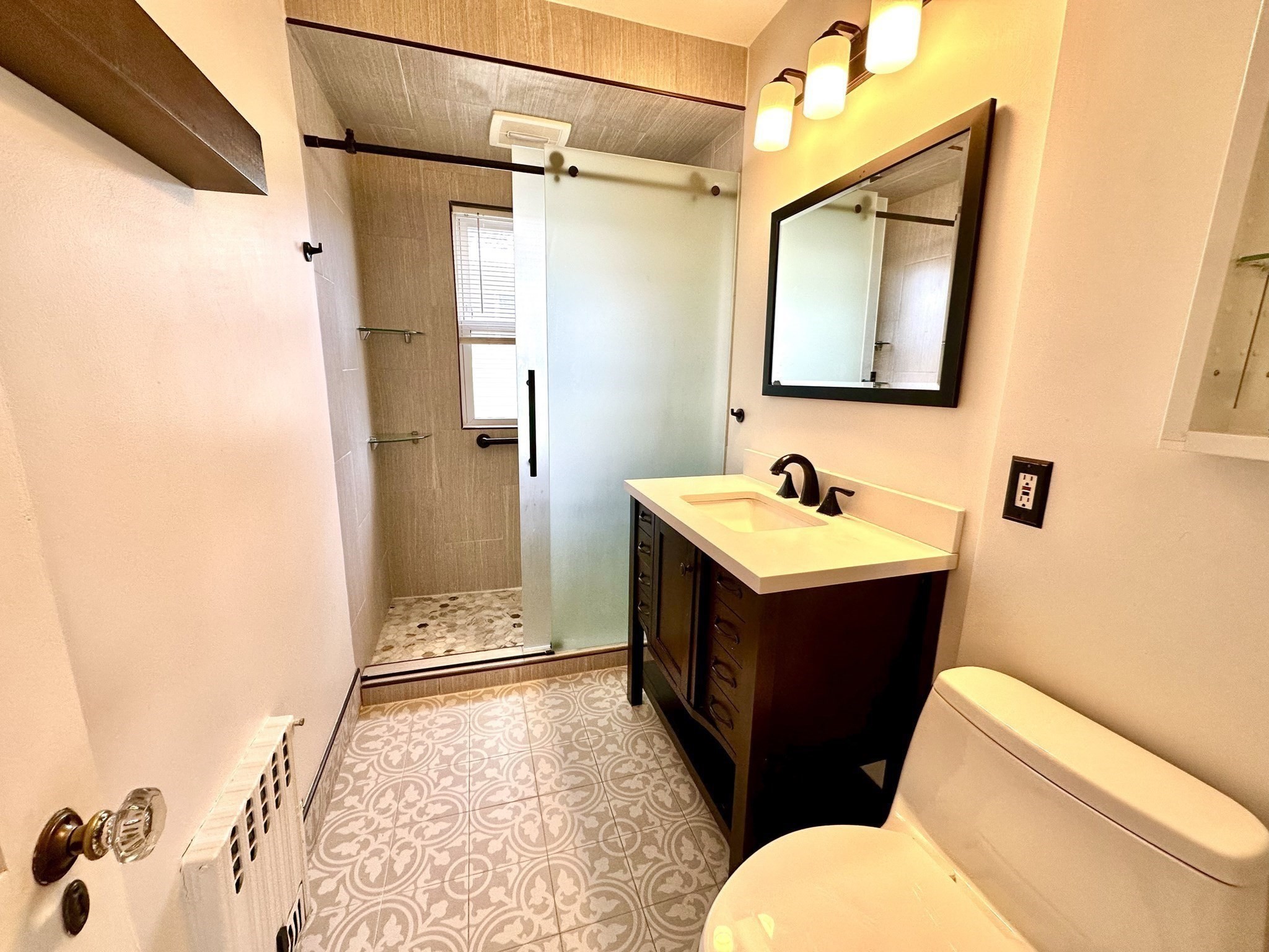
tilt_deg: -11.4
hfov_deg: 102.1
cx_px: 634
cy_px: 476
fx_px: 513
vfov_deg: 85.7
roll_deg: -0.8
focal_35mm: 14
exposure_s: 1/120
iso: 125
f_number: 2.2
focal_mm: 2.22
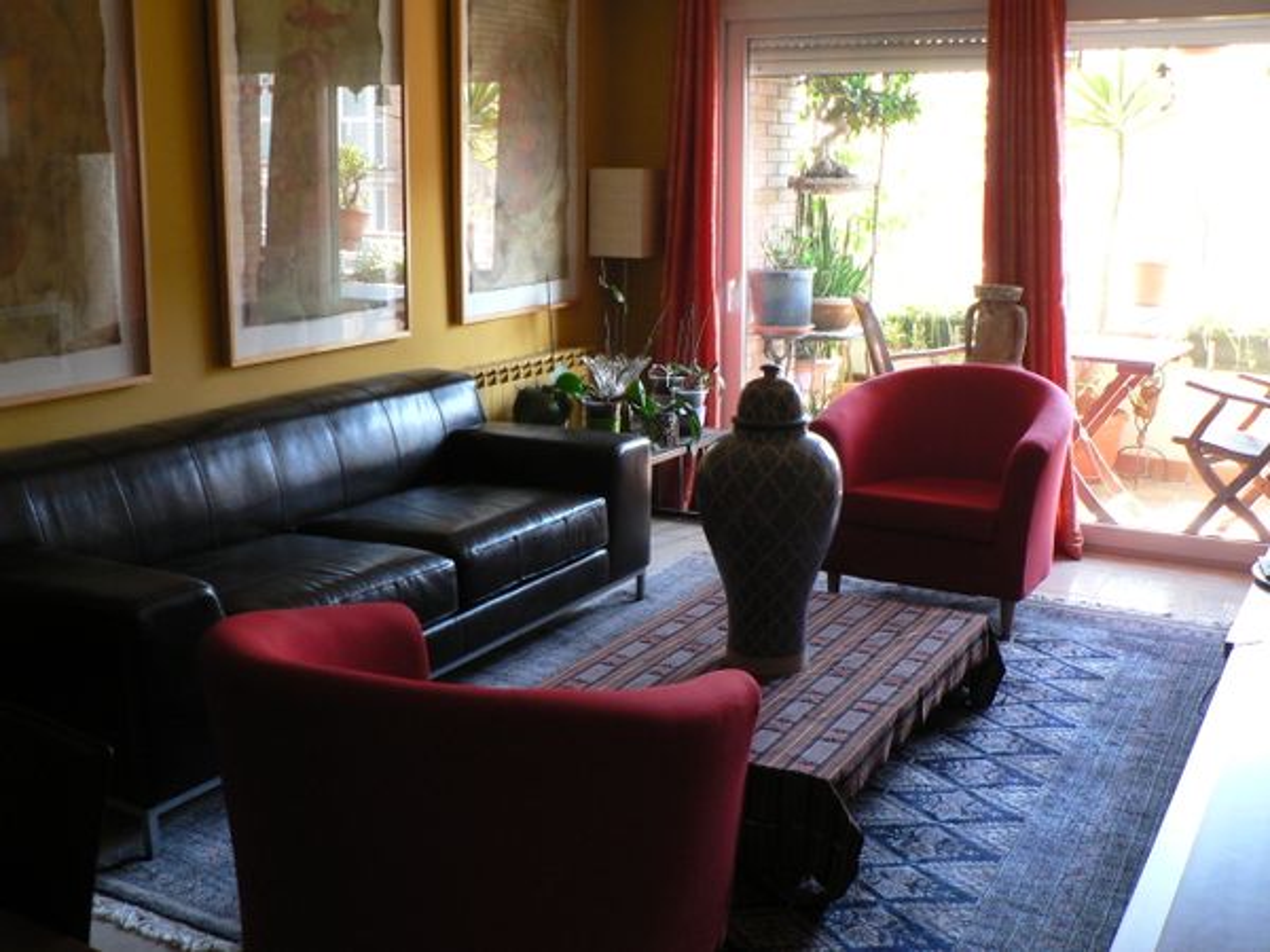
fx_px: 1321
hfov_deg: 51.4
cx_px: 635
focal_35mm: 36
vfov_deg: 39.7
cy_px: 476
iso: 200
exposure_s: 1/25
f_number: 2.8
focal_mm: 6
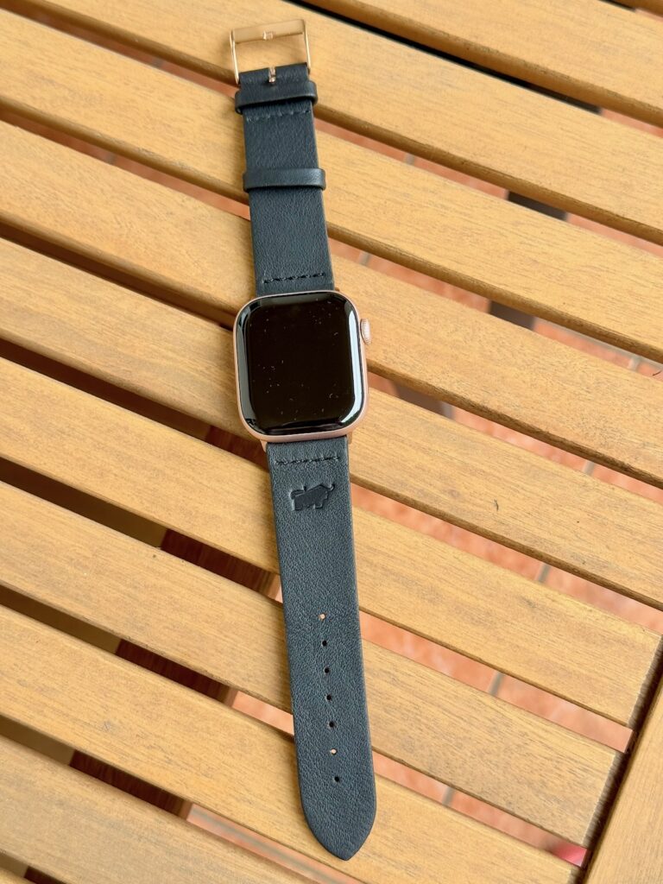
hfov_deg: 30.3
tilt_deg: -79.4
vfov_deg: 39.7
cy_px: 442
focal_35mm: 48
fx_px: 1226
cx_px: 332
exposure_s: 1/121
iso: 50
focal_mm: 6.76
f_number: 1.78
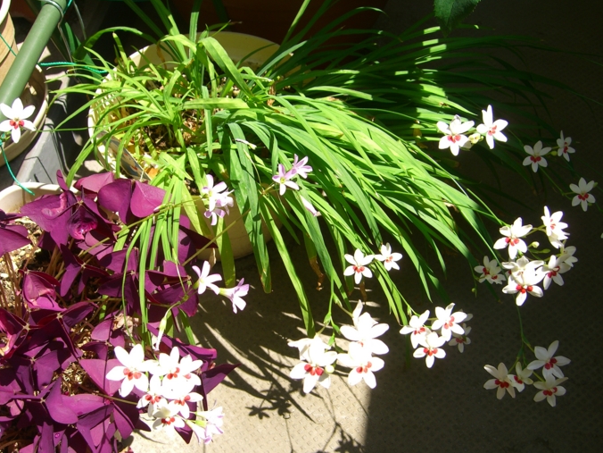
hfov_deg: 42.1
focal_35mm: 45
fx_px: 784
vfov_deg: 32.1
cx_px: 285
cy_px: 266
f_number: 4
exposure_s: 1/250
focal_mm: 7.9
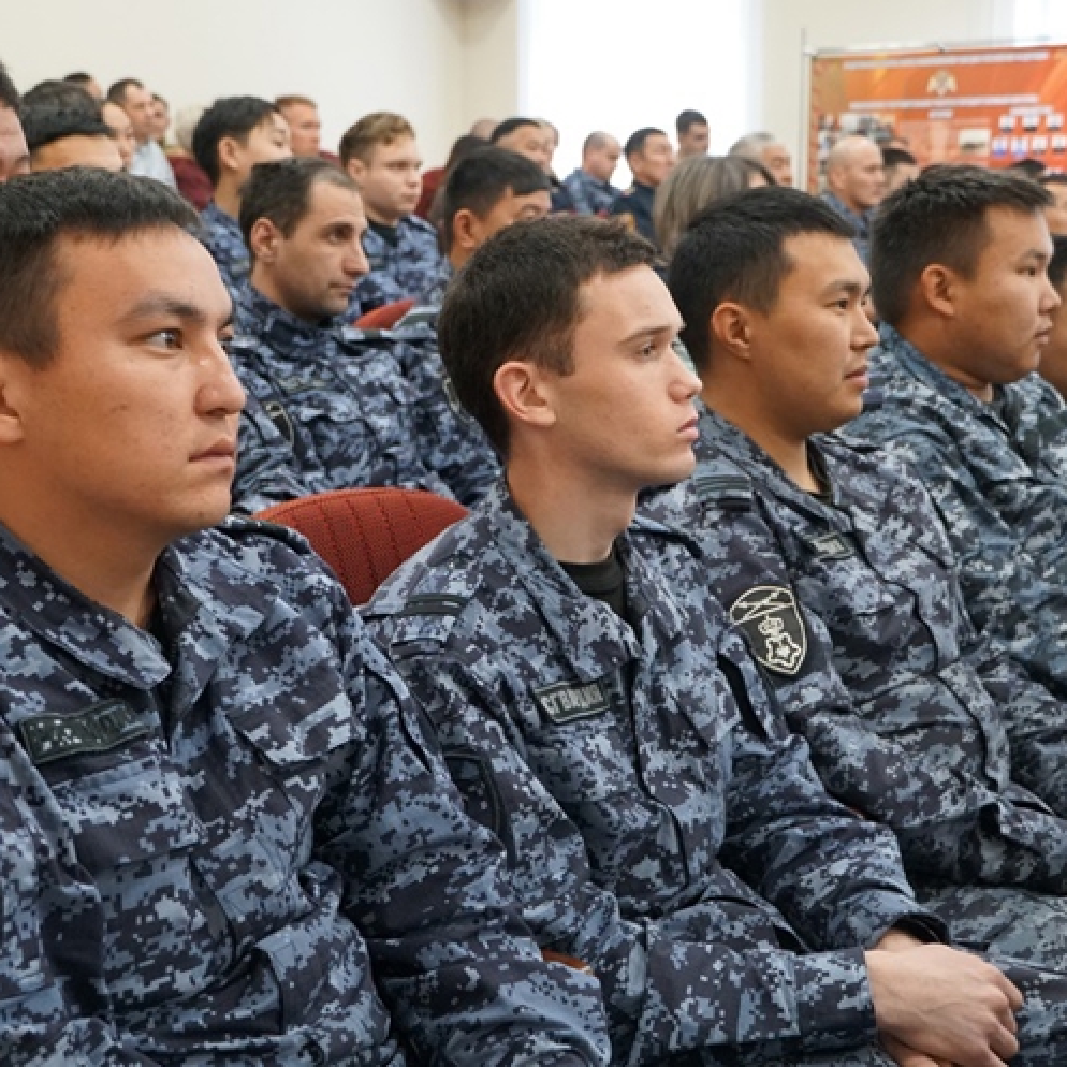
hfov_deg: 28.8
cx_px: 481
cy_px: 532
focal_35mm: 60
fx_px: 2080
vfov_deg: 28.8
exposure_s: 1/160
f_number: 4.5
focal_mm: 31
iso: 3200
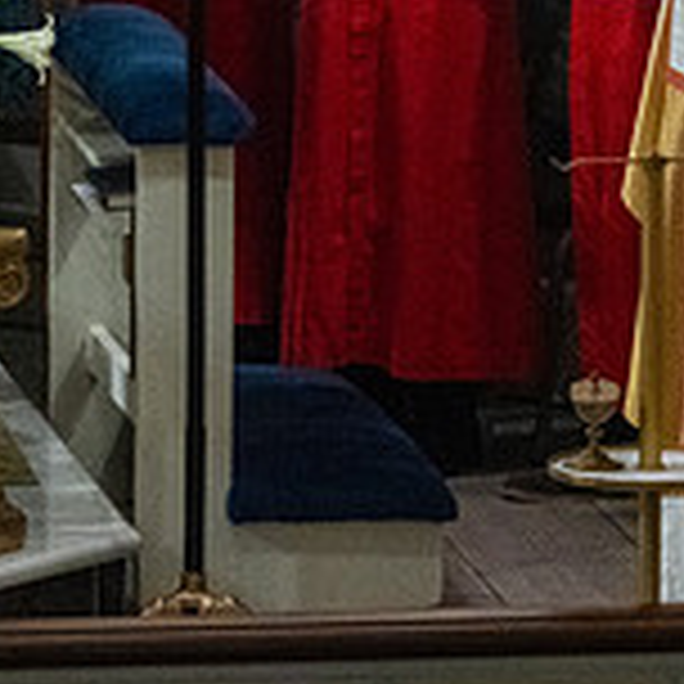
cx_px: 963
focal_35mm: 647
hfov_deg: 2.7
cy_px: 209
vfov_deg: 2.7
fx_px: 14464
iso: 5000
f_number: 16
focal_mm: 200
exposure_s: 1/60
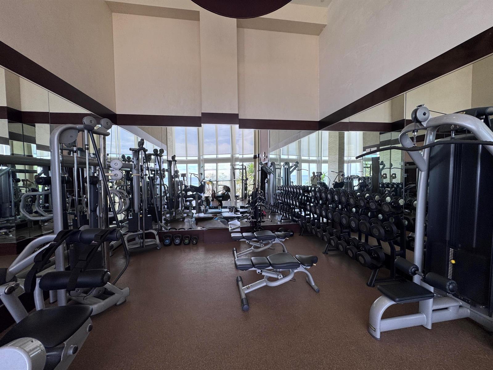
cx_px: 246
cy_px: 185
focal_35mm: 14
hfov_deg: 102.1
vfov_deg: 85.7
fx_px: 199
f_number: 2.2
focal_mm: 2.22
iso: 50
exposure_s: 1/120
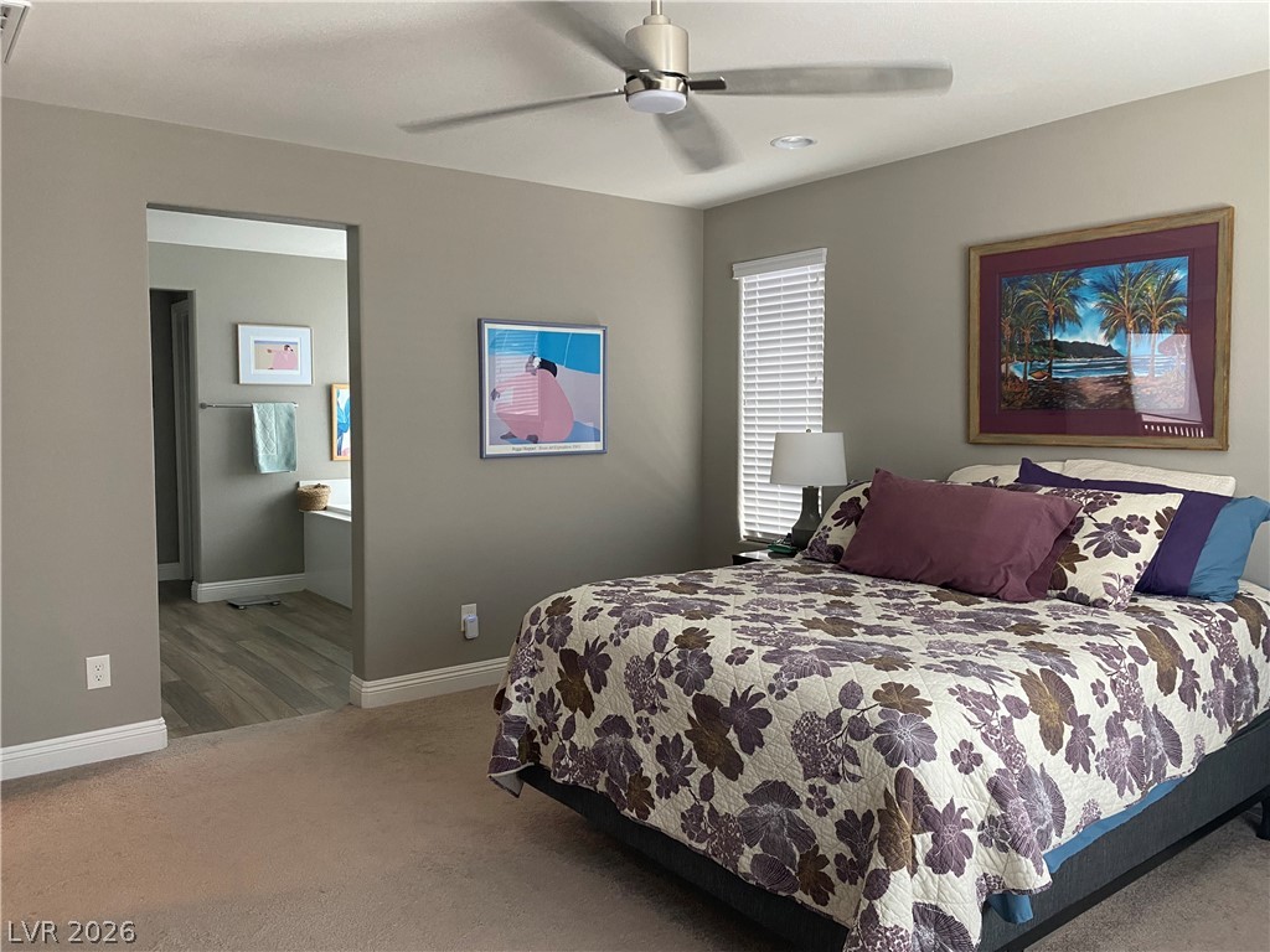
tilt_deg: -3.8
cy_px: 476
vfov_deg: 53.1
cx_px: 635
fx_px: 954
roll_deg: +0.2
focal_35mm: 26
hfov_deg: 67.3
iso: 200
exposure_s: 1/60
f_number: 1.8
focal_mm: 4.25
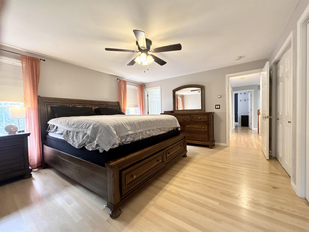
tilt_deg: -1.9
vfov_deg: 85.7
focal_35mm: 14
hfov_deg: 102.1
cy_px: 116
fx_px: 125
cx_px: 154
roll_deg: +1.3
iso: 250
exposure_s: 1/60
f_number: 2.2
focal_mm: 2.22
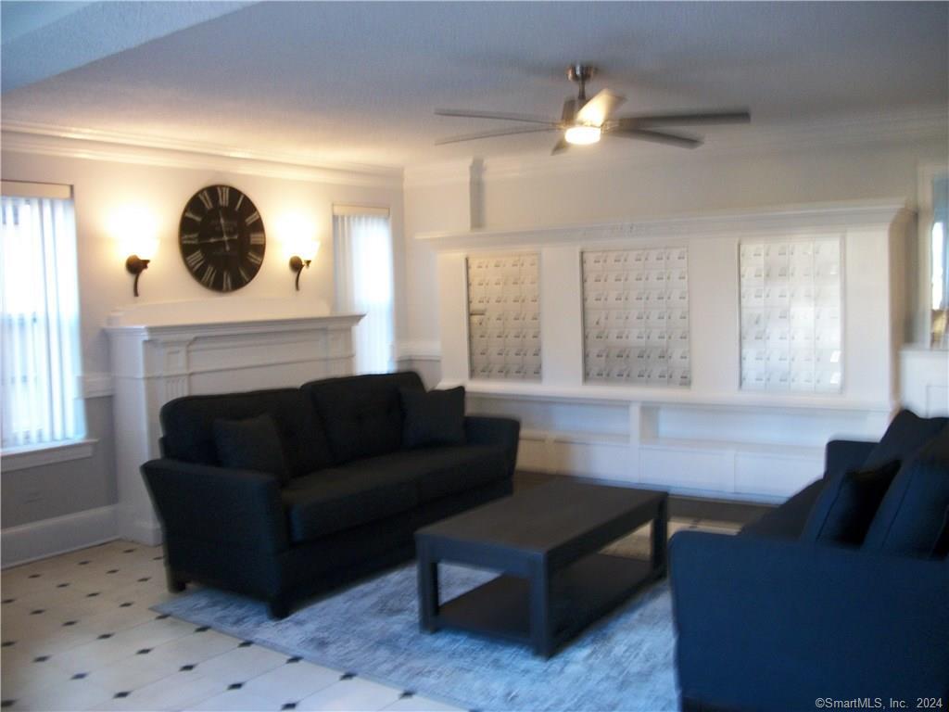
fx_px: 877
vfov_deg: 44.2
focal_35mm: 32
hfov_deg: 56.8
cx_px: 474
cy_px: 356
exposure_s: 1/15
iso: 160
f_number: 2.9
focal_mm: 5.7
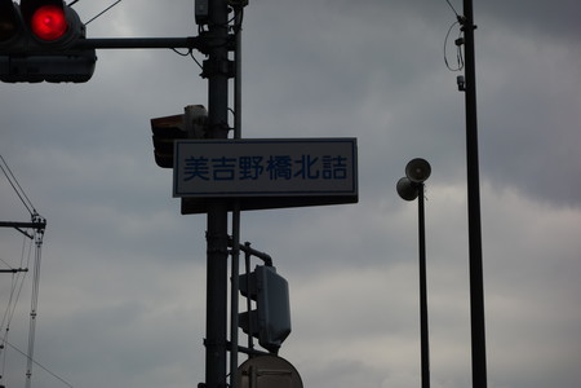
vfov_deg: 14.9
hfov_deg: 22.1
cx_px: 290
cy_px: 194
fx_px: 1485
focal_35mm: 92
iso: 125
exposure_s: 1/250
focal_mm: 34.25
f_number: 5.6
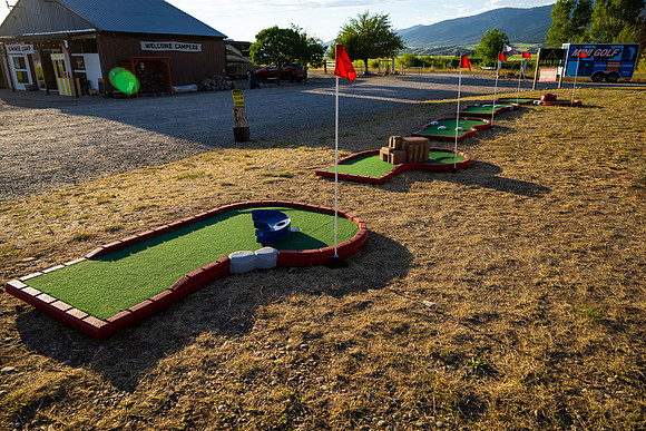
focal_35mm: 25
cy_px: 216
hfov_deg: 71.5
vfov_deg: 51.3
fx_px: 449
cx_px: 323
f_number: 5.6
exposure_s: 1/1000
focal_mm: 25
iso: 400
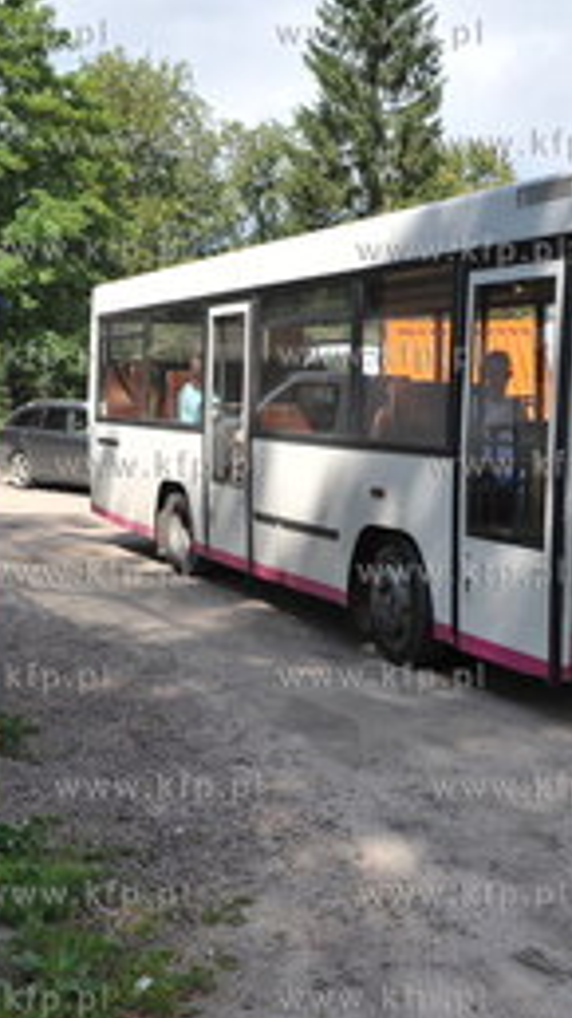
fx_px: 1052
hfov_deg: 30.4
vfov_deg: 51.6
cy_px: 517
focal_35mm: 39
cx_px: 296
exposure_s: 1/800
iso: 500
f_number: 8
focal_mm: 24
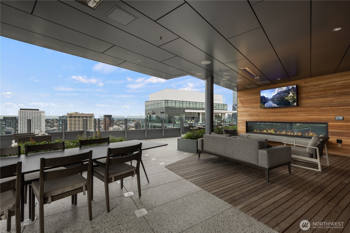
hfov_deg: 100.4
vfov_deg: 77.3
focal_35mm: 15
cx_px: 175
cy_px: 116
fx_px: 146
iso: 125
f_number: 10
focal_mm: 10
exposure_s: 1/60
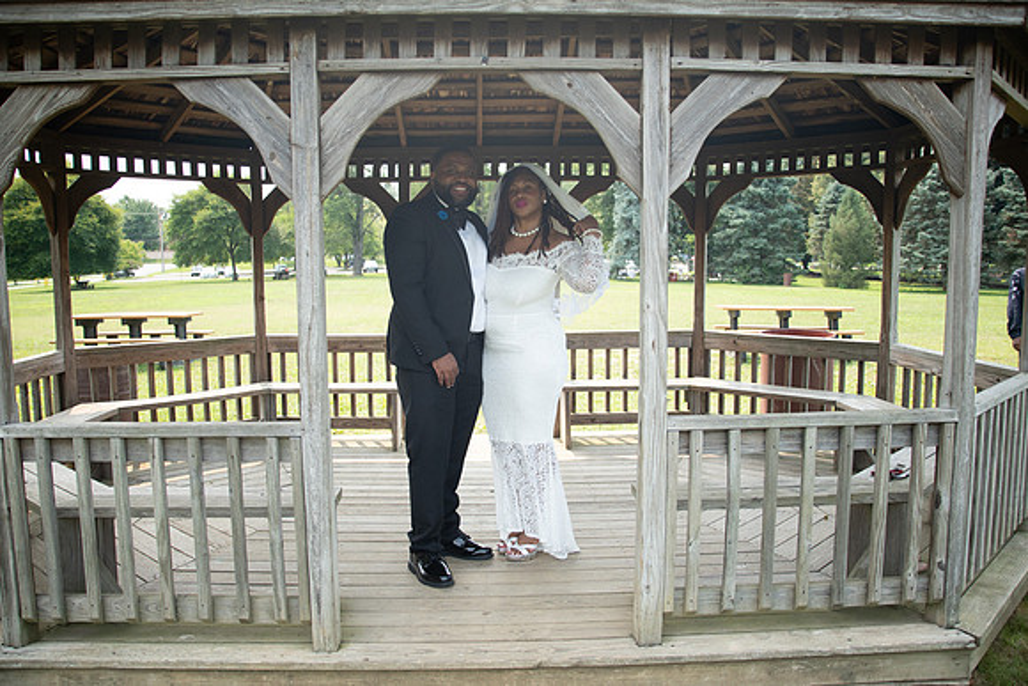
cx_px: 514
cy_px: 343
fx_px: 828
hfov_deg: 63.6
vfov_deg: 45.0
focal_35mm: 29
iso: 800
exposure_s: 1/1600
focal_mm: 28
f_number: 3.7
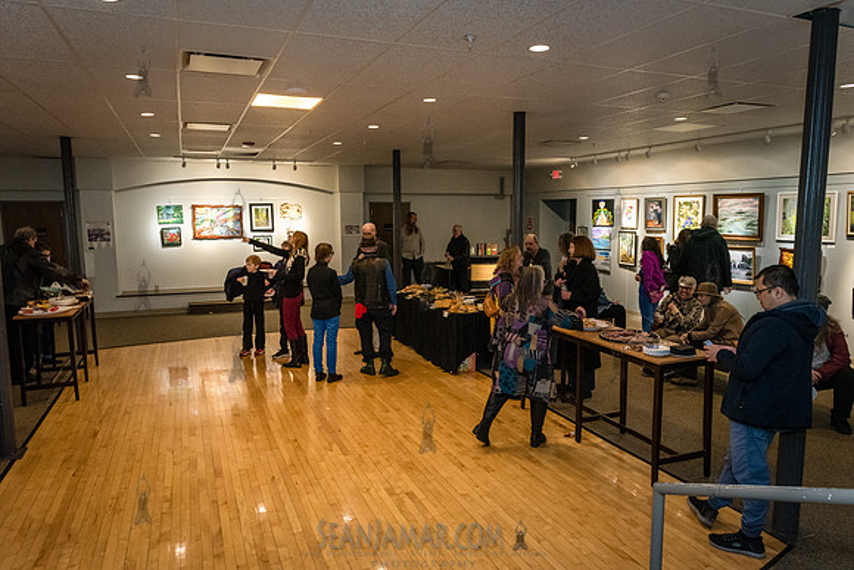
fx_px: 577
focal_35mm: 24
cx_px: 427
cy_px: 285
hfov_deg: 73.0
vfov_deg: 52.6
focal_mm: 24
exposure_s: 1/160
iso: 4000
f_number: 4.5
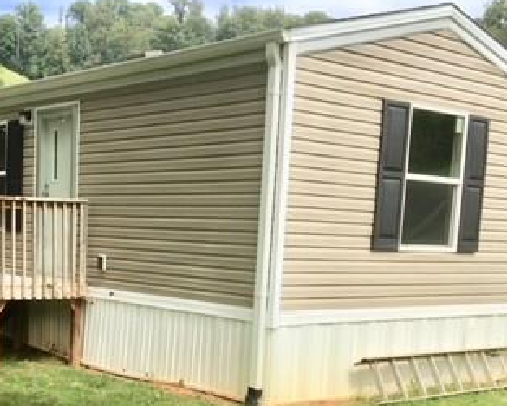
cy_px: 343
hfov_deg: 32.1
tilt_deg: -8.0
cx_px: 153
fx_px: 871
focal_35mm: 58
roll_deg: -2.9
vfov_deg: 25.7
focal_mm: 4.15
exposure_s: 1/1326
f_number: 2.2
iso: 25
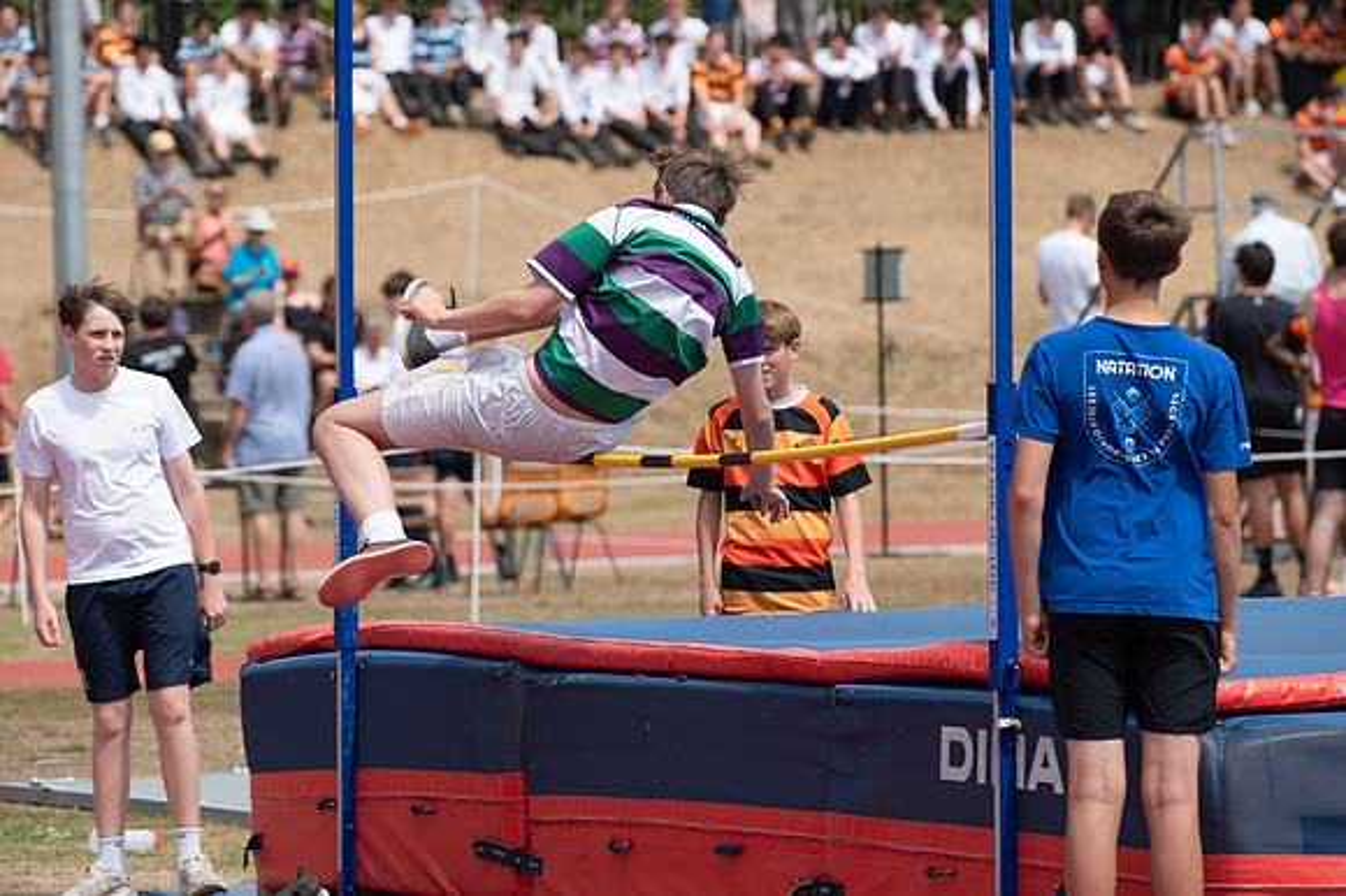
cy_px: 325
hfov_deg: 8.0
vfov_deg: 5.3
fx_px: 9644
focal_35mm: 258
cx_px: 619
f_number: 5.6
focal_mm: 200
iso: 100
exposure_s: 1/640
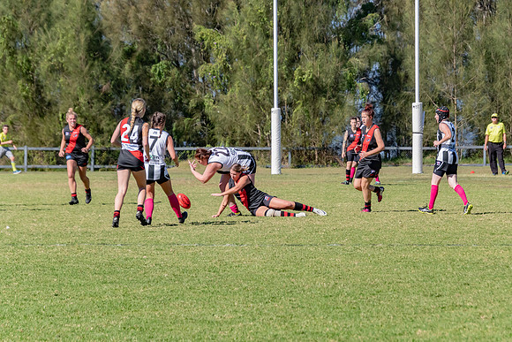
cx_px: 260
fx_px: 2951
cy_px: 171
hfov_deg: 9.9
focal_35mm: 207
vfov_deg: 6.6
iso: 800
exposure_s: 1/3200
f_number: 6.3
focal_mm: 135
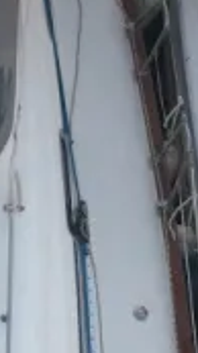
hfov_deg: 8.7
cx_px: -198
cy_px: -33
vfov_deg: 15.8
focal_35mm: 132
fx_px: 1235
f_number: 2.8
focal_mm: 3.85
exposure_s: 1/60
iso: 100
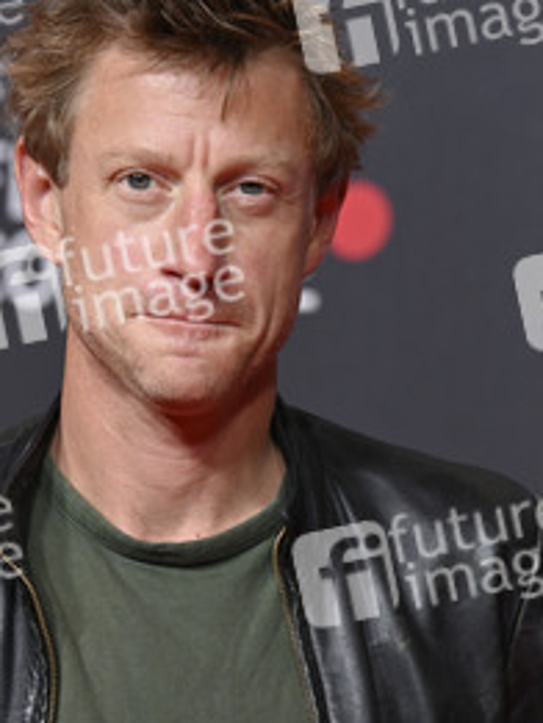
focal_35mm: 287
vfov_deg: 6.9
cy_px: 424
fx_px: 5998
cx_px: 183
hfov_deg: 5.2
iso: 1250
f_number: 5
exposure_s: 1/320
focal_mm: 195
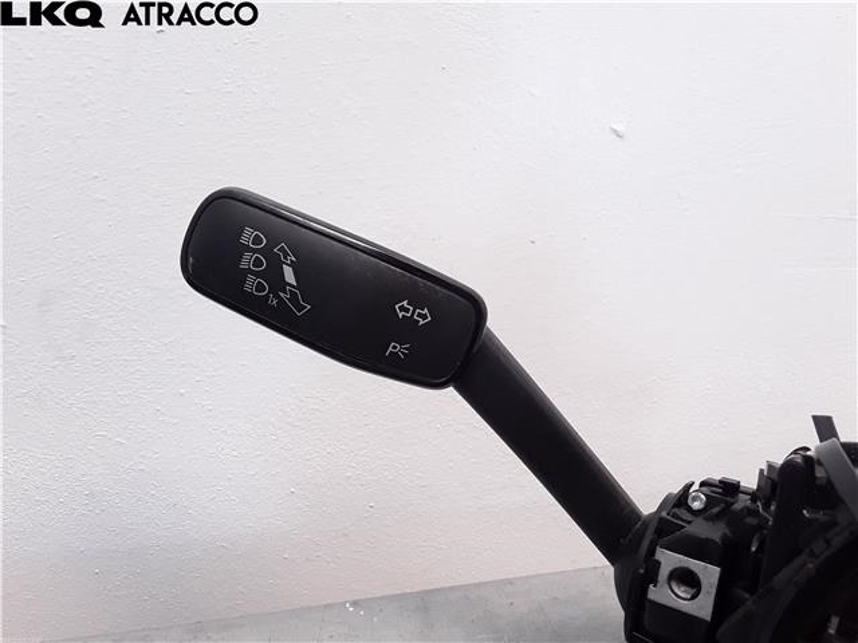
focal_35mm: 28
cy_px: 322
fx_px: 694
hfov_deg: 63.4
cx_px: 429
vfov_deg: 49.7
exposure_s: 1/109
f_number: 1.9
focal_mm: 2.91
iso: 100
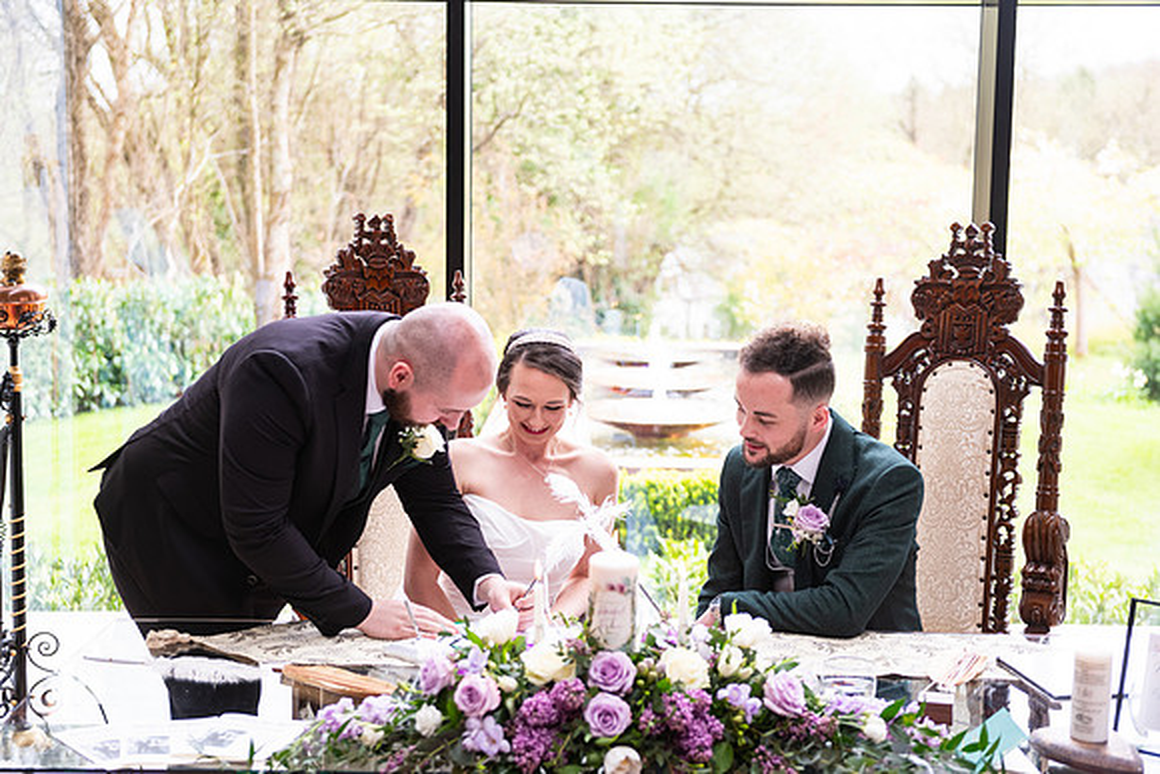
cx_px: 580
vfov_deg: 23.7
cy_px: 387
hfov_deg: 34.9
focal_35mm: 57
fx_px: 1843
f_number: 3.5
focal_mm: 56
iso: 500
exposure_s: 1/200
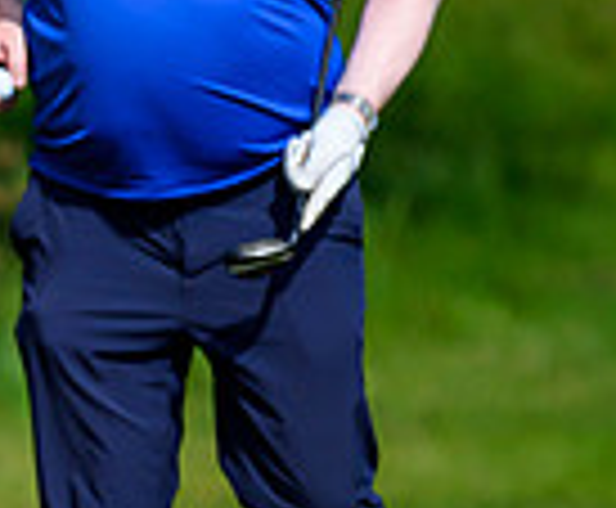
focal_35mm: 2188
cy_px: 112
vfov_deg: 0.7
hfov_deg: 0.9
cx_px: -1151
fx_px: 40377
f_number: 4.5
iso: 500
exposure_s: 1/5000
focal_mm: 400
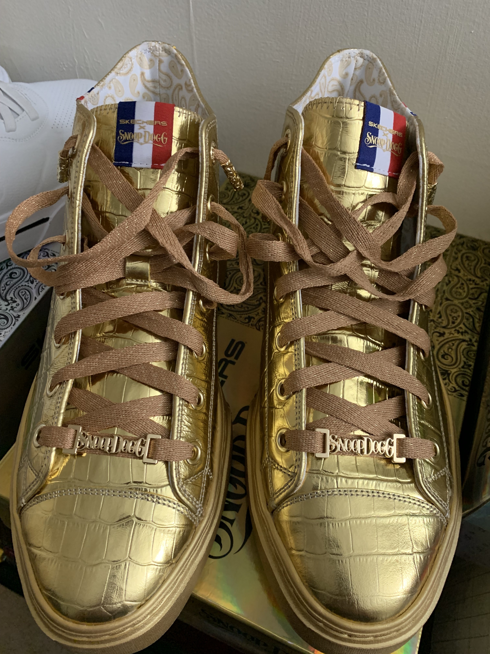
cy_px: 327
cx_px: 245
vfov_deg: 67.3
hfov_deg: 53.1
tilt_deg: -56.0
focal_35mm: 26
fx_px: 491
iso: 400
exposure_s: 1/57
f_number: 1.8
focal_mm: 4.25
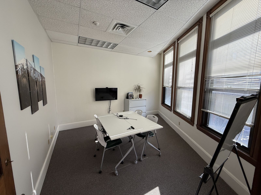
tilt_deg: -6.6
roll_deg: -0.2
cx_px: 130
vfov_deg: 85.7
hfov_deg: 102.1
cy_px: 98
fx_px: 106
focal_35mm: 14
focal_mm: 2.22
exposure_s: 1/240
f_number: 2.2
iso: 64
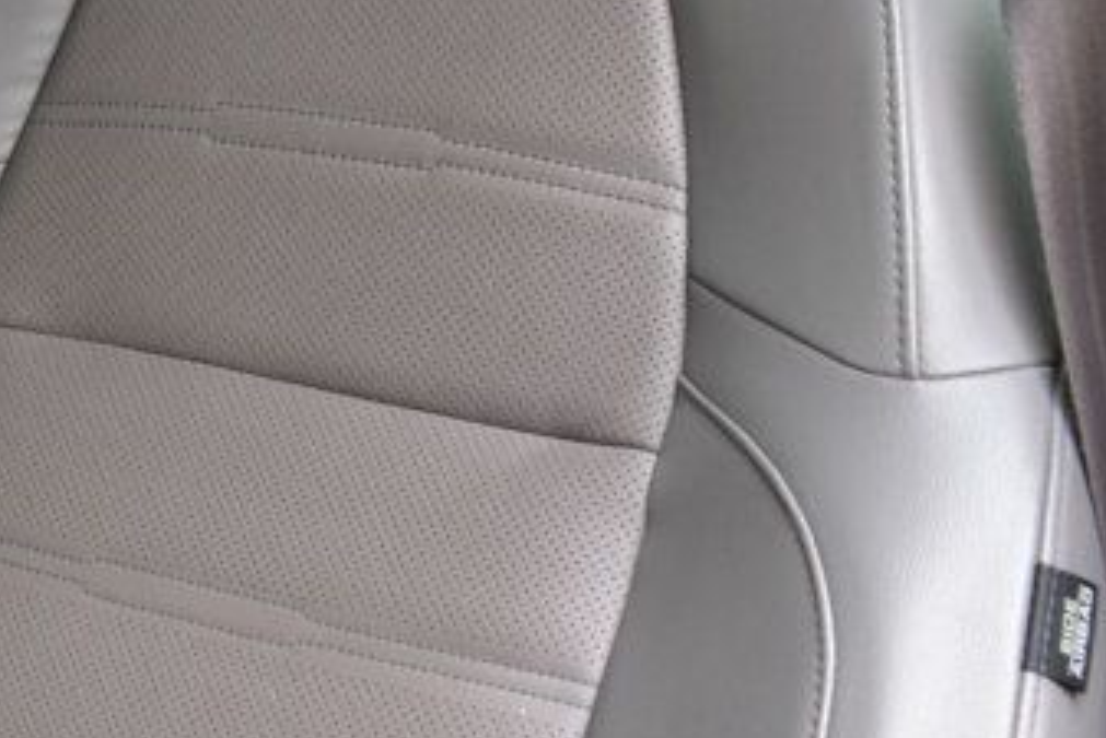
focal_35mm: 82
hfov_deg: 22.2
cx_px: -331
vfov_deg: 16.6
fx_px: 2520
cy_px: 197
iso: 400
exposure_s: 1/80
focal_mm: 18
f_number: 9
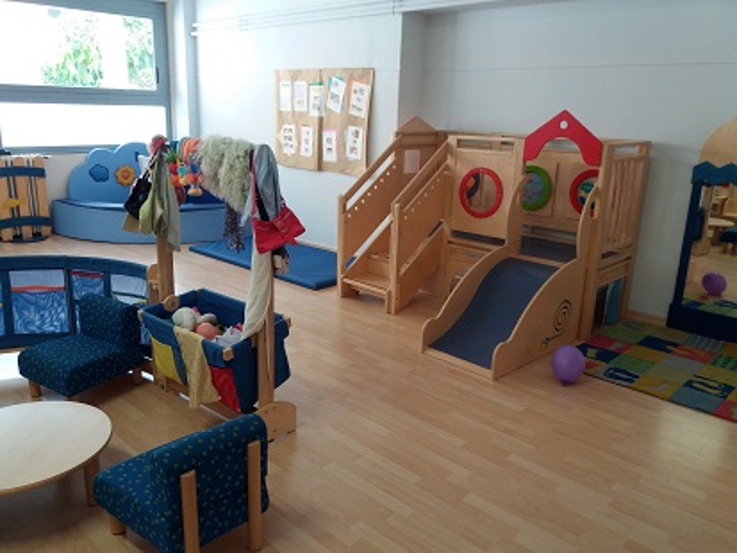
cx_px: 368
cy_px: 276
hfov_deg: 63.4
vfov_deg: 49.8
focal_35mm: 28
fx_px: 596
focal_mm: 3.7
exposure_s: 1/33
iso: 80
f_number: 1.9
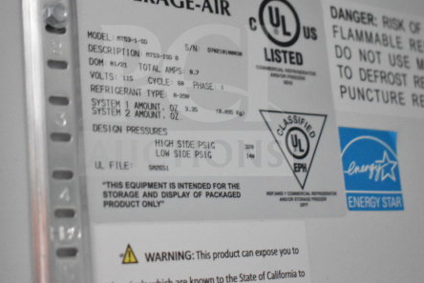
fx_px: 825
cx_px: 185
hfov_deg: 28.8
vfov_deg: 19.5
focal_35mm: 70
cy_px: 101
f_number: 4.5
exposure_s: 1/50
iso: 10000
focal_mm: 34
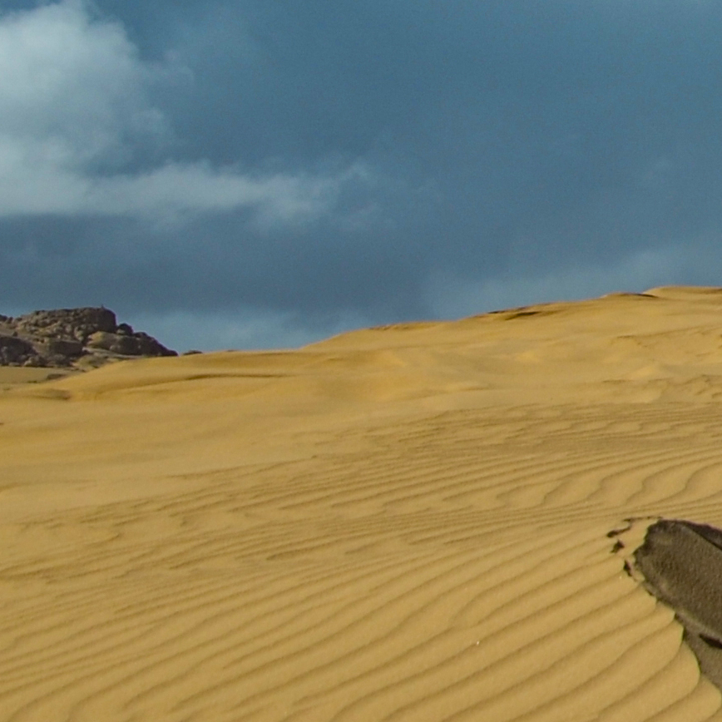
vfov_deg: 7.5
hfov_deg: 6.9
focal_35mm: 231
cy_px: -280
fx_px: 5451
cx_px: 2040
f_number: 8
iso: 125
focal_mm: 32
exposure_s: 1/250
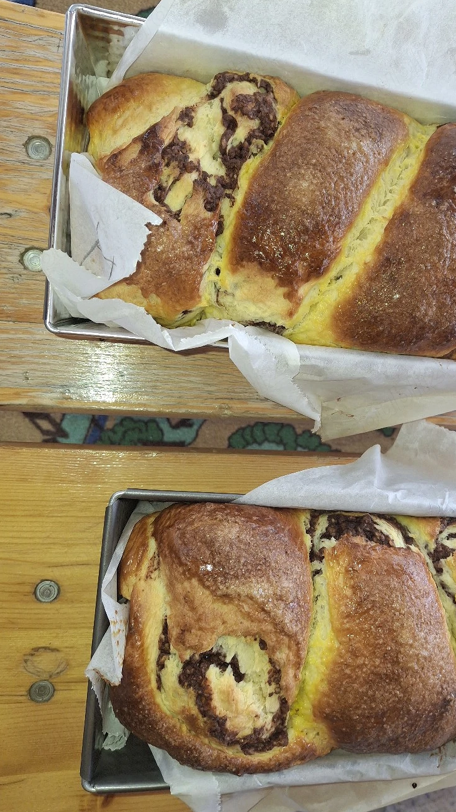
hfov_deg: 40.9
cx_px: 305
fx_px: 602
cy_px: 406
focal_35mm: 28
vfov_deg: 67.9
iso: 64
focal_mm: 4.69
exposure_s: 1/120
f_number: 1.8
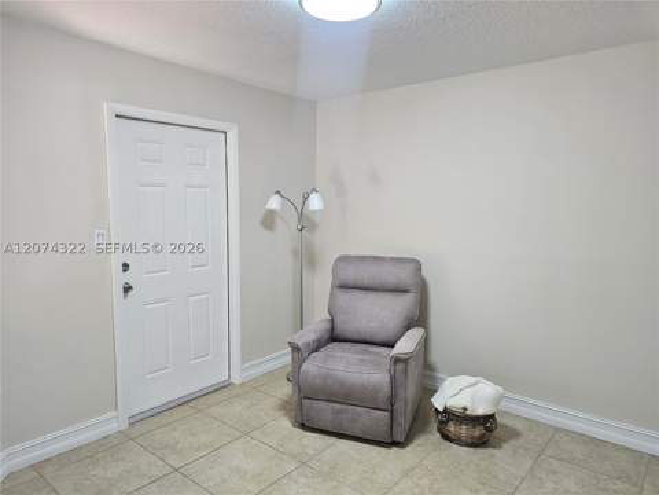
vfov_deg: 58.9
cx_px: 330
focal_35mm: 23
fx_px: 438
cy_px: 248
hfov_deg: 73.9
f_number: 1.8
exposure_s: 1/120
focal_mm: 5.4
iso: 320
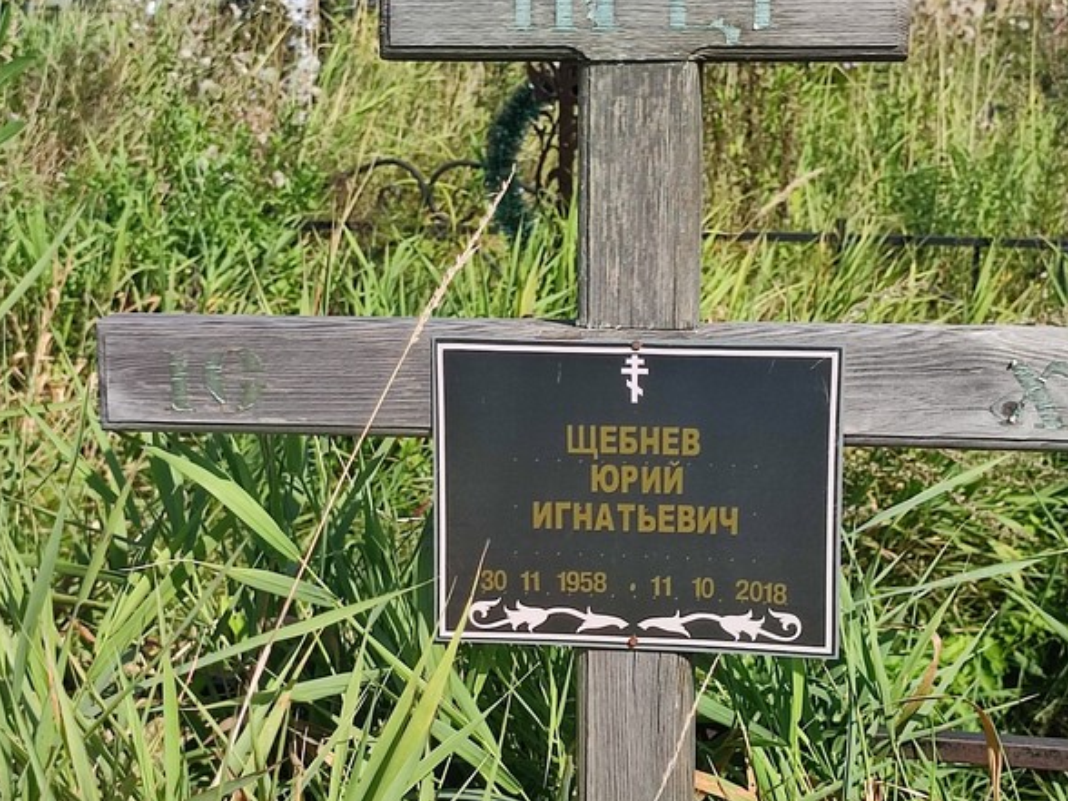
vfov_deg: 41.8
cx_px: 547
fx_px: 1049
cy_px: 425
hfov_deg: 54.0
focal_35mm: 34
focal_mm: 6.04
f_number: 1.9
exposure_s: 1/587
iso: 50
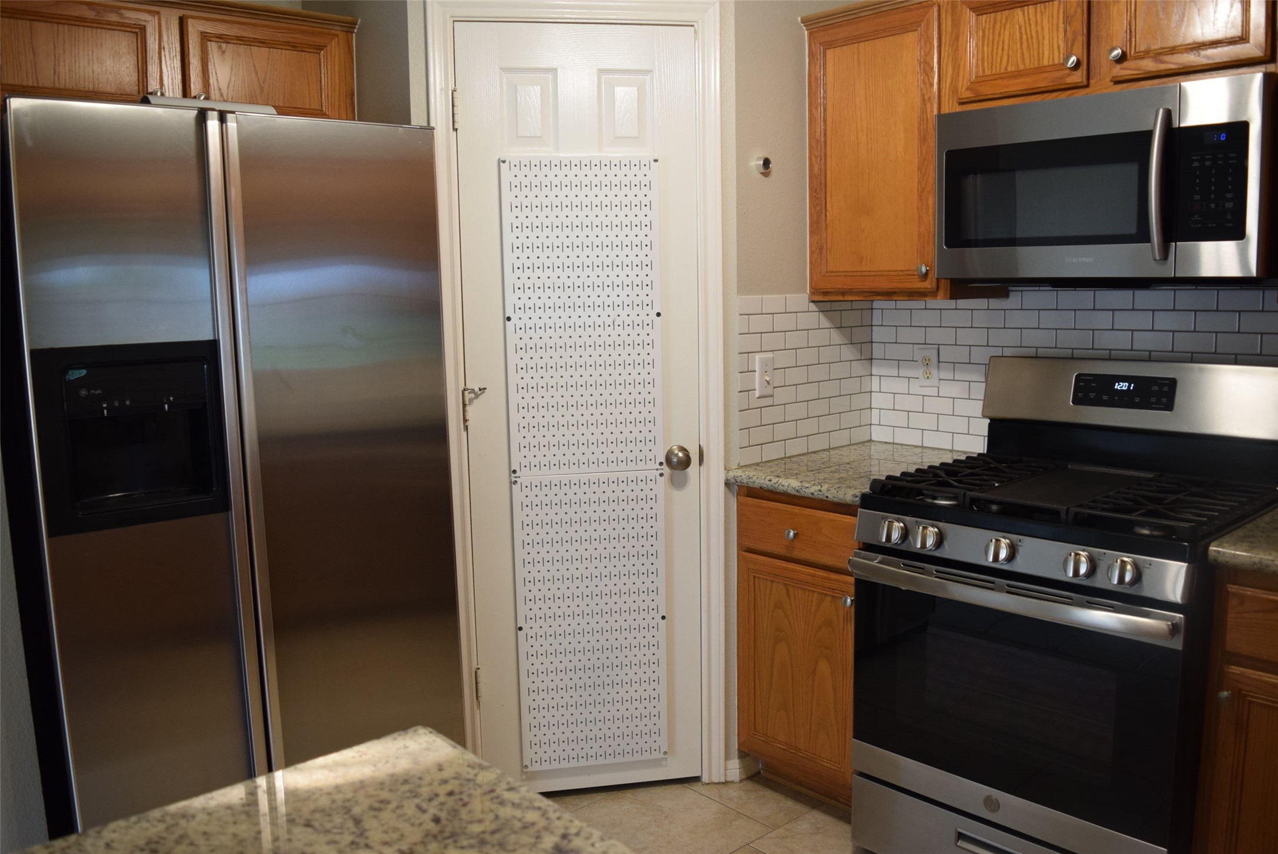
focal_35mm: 30
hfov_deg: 61.9
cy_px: 427
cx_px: 639
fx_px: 1066
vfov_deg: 43.7
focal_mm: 20
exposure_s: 1/60
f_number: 4
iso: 720
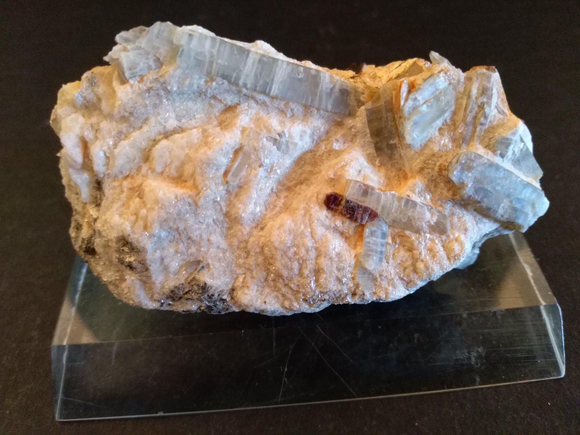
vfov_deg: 53.1
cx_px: 290
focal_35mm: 26
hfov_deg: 67.3
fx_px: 436
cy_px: 218
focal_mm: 3.54
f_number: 2
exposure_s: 1/25
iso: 790
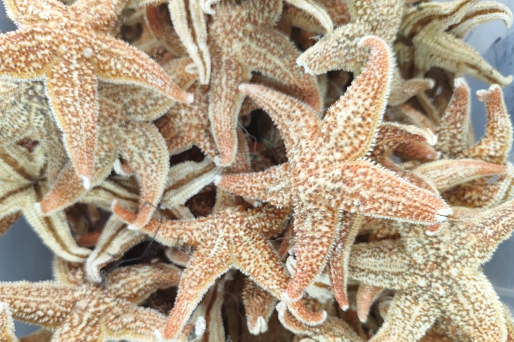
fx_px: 400
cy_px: 202
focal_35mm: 28
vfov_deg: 46.2
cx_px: 237
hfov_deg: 65.4
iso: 360
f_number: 1.88
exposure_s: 1/50
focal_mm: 5.56
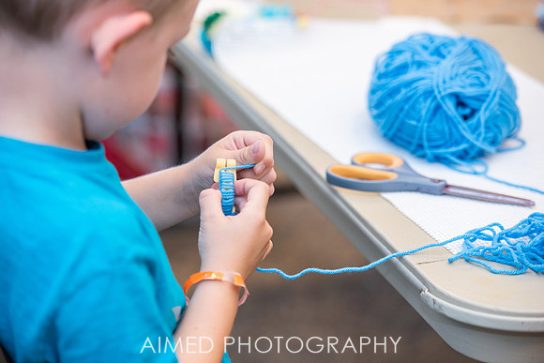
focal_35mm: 130
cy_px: 182
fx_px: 1965
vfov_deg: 10.6
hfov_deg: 15.8
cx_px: 272
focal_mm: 130
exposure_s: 1/200
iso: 400
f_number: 3.5
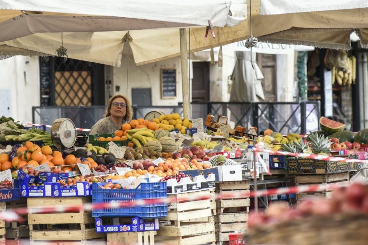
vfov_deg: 6.9
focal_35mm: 200
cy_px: 122
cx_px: 184
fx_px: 2043
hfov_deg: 10.3
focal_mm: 200
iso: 400
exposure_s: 1/250
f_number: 6.3
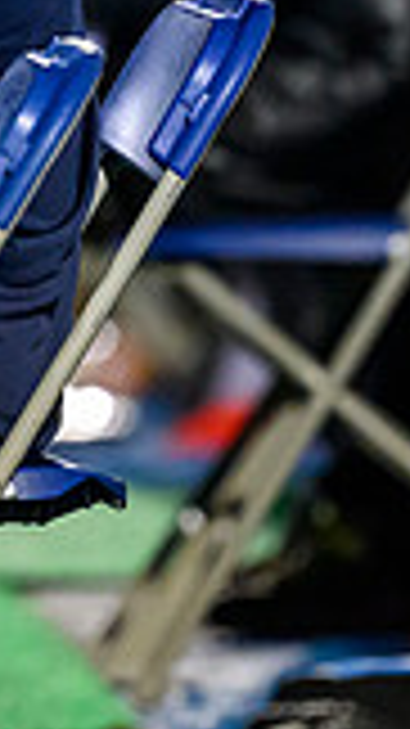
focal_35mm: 1746
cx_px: -291
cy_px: -130
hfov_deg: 0.7
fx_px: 33781
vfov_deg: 1.2
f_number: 3.2
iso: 8000
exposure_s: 1/1000
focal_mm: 400
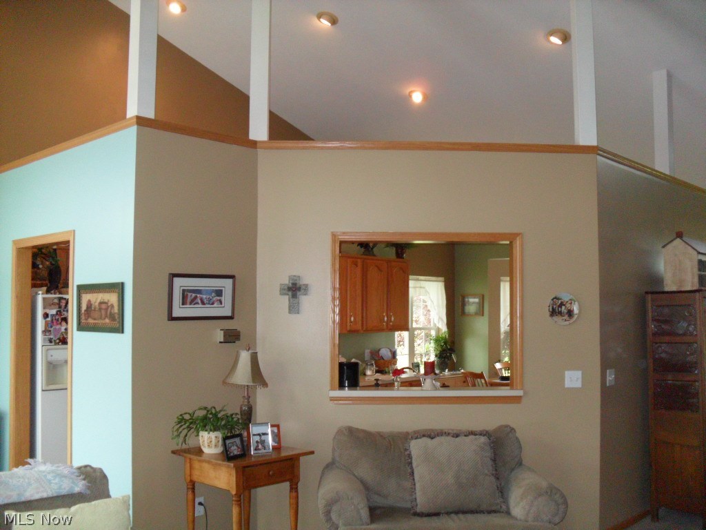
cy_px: 265
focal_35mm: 35
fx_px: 714
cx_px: 353
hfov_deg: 52.6
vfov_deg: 40.7
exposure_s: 1/45
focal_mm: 6.3
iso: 240
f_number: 3
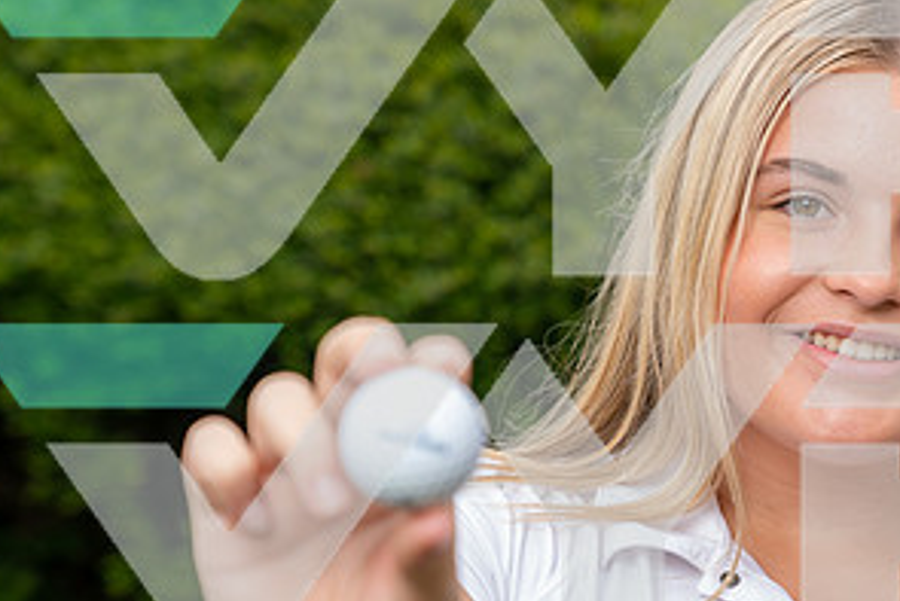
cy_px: 487
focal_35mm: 126
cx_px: 741
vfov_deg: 10.9
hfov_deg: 16.1
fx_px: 3151
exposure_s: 1/250
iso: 100
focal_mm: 64
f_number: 4
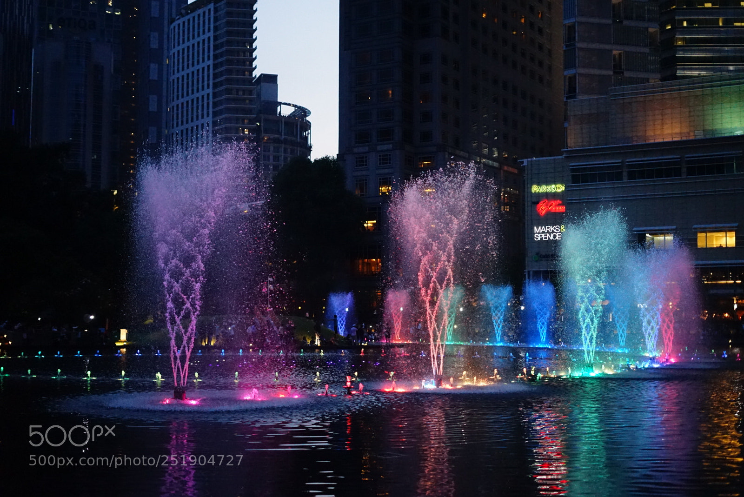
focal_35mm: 50
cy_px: 248
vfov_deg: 27.0
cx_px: 372
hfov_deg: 39.6
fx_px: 1034
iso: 6400
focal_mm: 50
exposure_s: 1/800
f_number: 1.8
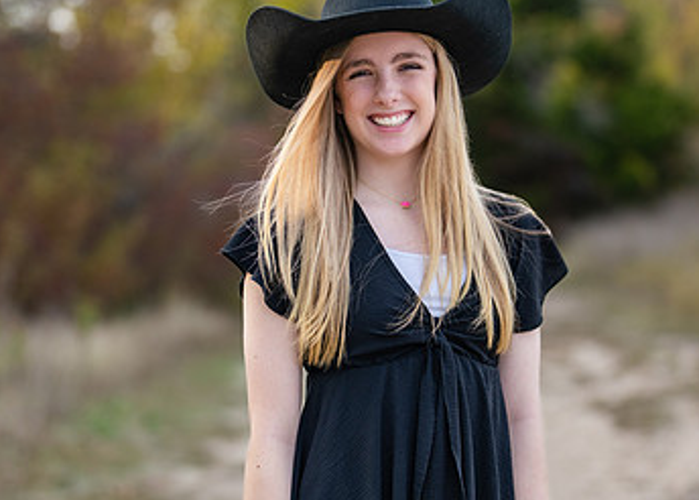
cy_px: 274
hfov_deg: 20.3
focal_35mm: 98
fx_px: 1946
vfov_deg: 14.6
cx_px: 414
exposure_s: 1/2000
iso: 100
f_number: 1.2
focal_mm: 50
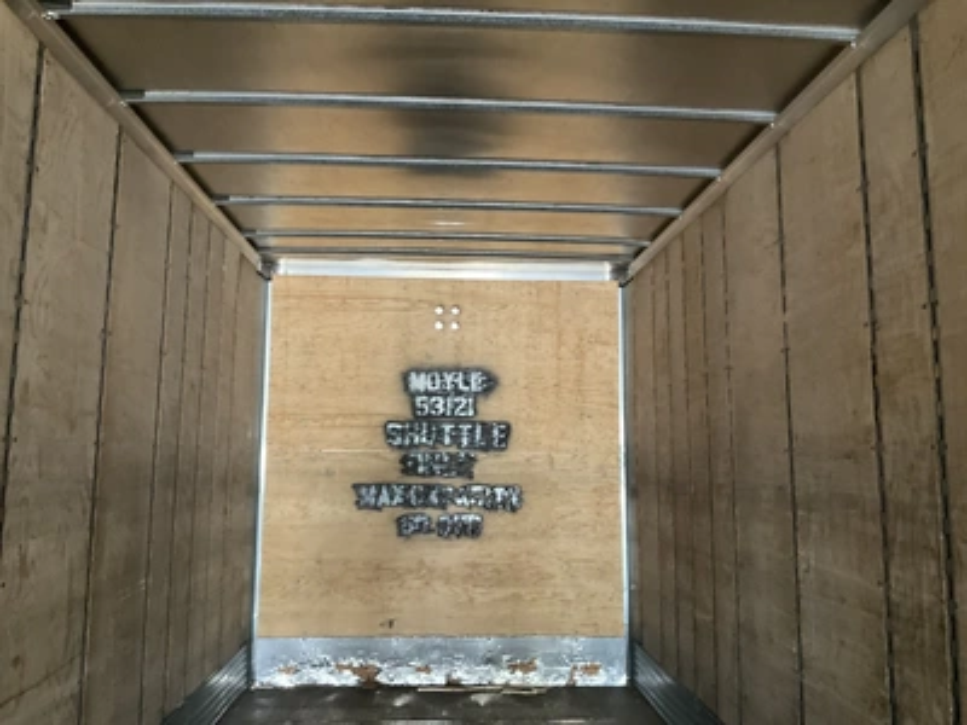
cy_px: 362
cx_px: 484
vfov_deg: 48.2
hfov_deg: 61.7
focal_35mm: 29
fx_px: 810
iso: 320
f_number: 1.8
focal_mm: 3
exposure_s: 1/34
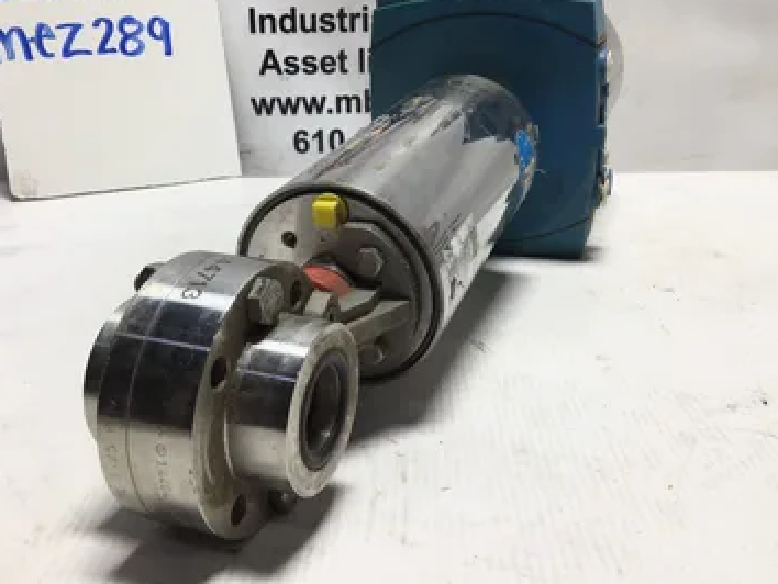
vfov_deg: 40.7
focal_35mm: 35
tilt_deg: -19.2
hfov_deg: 52.6
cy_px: 270
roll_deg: +0.2
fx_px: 787
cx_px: 374
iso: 25
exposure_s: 1/129
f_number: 2.4
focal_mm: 3.3
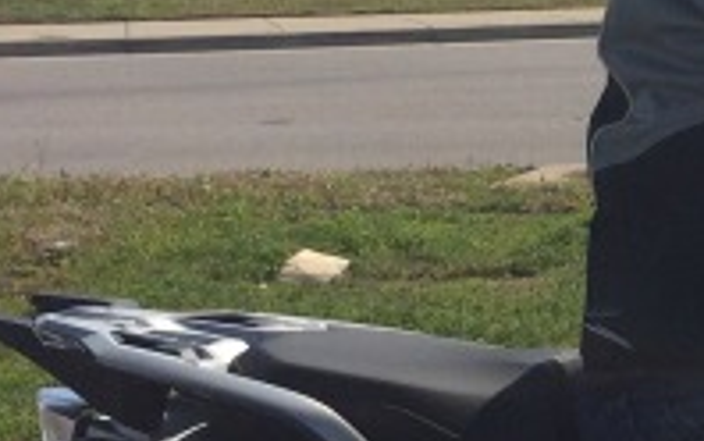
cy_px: 206
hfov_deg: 15.6
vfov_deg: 10.6
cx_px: 1035
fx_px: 2380
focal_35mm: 124
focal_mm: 4.15
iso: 32
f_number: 2.2
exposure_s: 1/3731
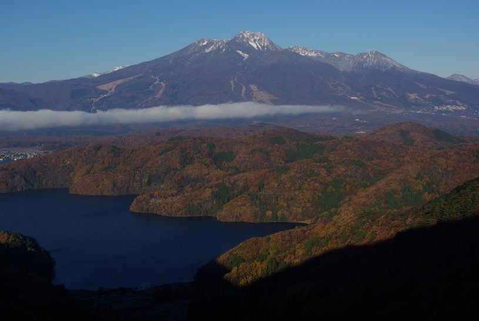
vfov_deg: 27.3
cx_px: 240
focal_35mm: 50
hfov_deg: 39.9
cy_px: 160
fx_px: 660
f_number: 7.1
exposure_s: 1/800
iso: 100
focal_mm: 33
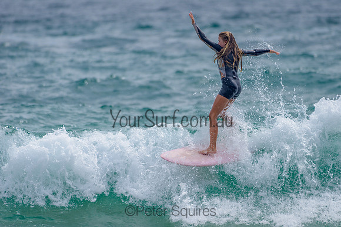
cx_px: 209
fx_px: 5804
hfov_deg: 3.4
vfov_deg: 2.2
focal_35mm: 613
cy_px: 126
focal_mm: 500
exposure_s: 1/2000
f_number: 5.6
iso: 125
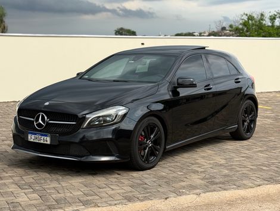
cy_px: 106
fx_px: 389
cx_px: 140
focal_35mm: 48
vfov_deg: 30.3
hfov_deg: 39.6
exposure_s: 1/2088
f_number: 1.78
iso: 100
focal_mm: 6.76
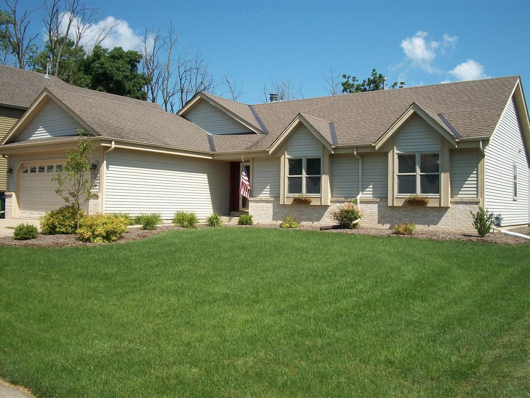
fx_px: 490
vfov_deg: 44.2
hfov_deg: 56.8
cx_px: 265
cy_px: 199
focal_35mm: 32
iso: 80
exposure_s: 1/400
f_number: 5.5
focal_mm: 5.7
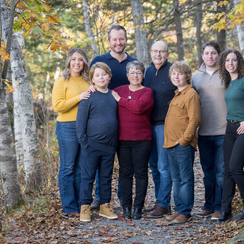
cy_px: 122
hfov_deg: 15.4
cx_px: 159
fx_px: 901
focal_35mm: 113
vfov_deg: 15.4
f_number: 3.5
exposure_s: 1/80
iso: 200
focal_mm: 88
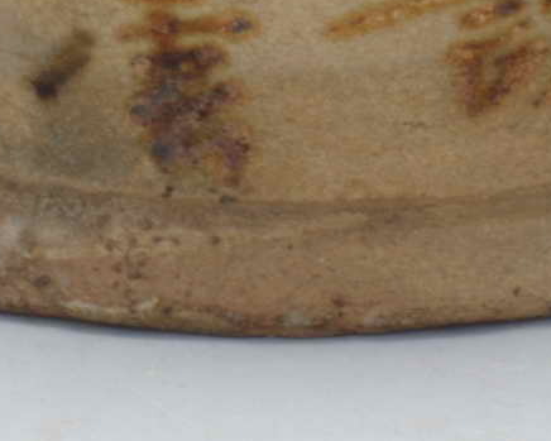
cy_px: -1159
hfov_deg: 3.3
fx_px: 9493
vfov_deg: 2.6
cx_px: 293
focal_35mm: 582
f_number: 29
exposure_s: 1/125
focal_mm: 60
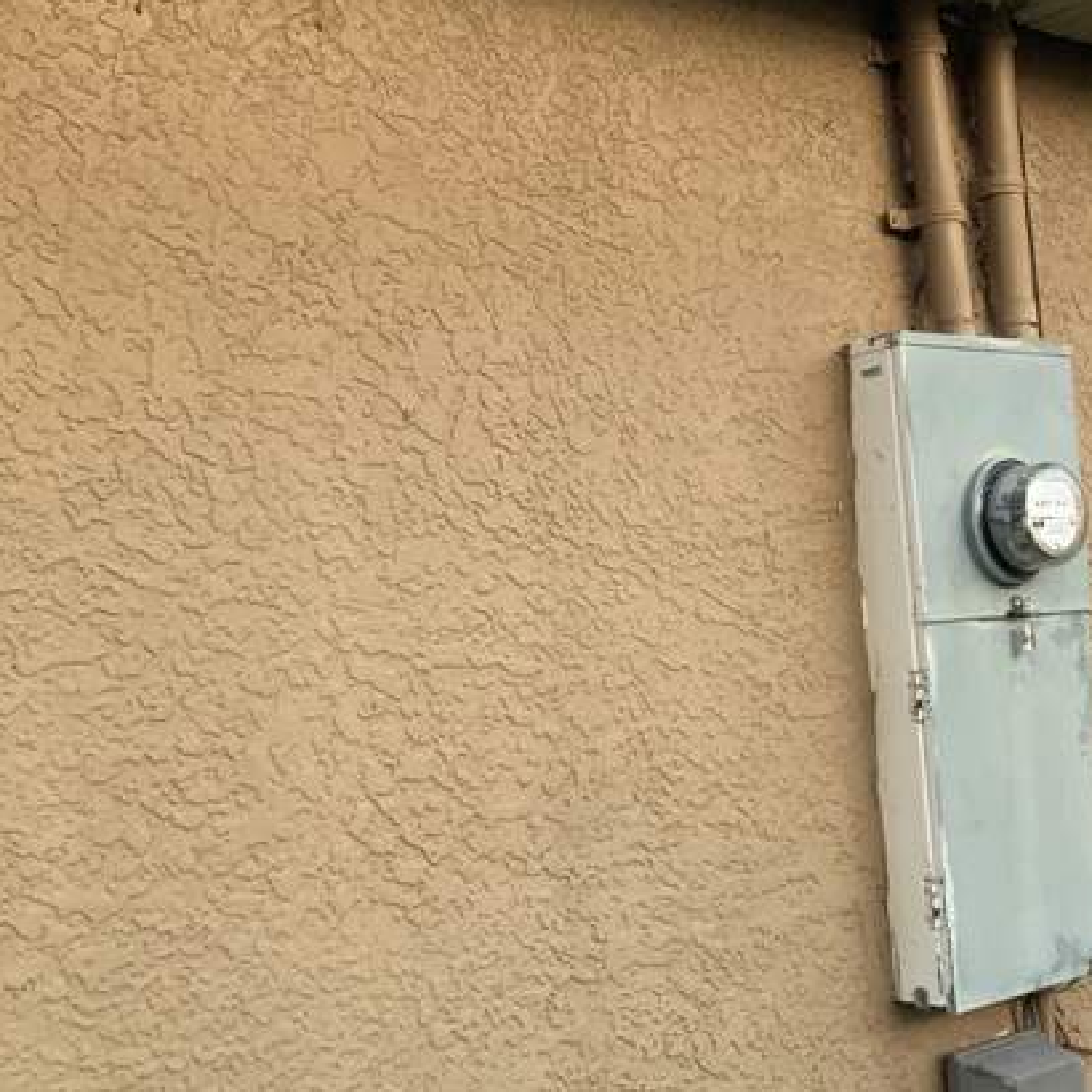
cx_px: 783
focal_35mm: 50
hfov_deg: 33.5
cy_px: 575
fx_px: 1785
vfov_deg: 34.0
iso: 16
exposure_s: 1/195
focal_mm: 3
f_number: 1.8
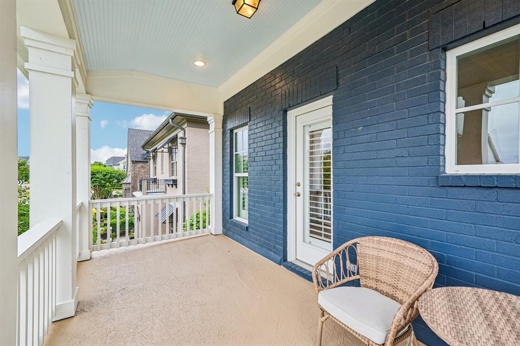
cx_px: 260
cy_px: 173
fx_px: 231
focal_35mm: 16
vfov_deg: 73.7
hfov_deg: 96.8
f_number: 8
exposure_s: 1/100
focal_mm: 16
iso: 400
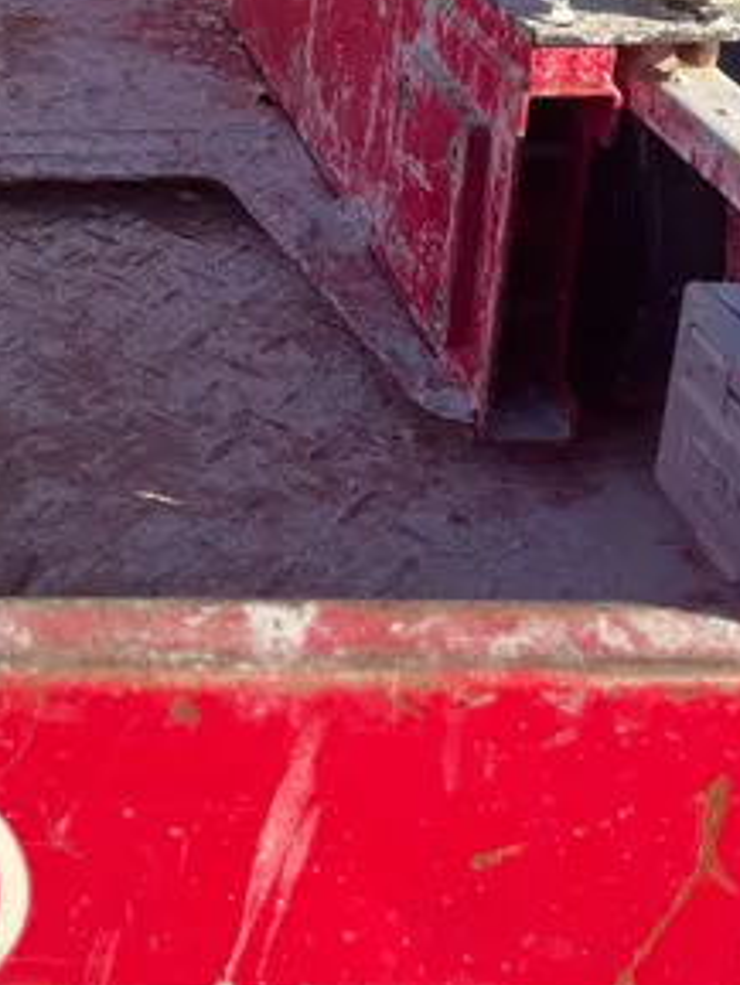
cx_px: -171
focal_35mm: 66
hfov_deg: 20.7
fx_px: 1880
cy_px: 49
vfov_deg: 28.0
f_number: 1.6
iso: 50
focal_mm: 5.1
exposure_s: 1/975
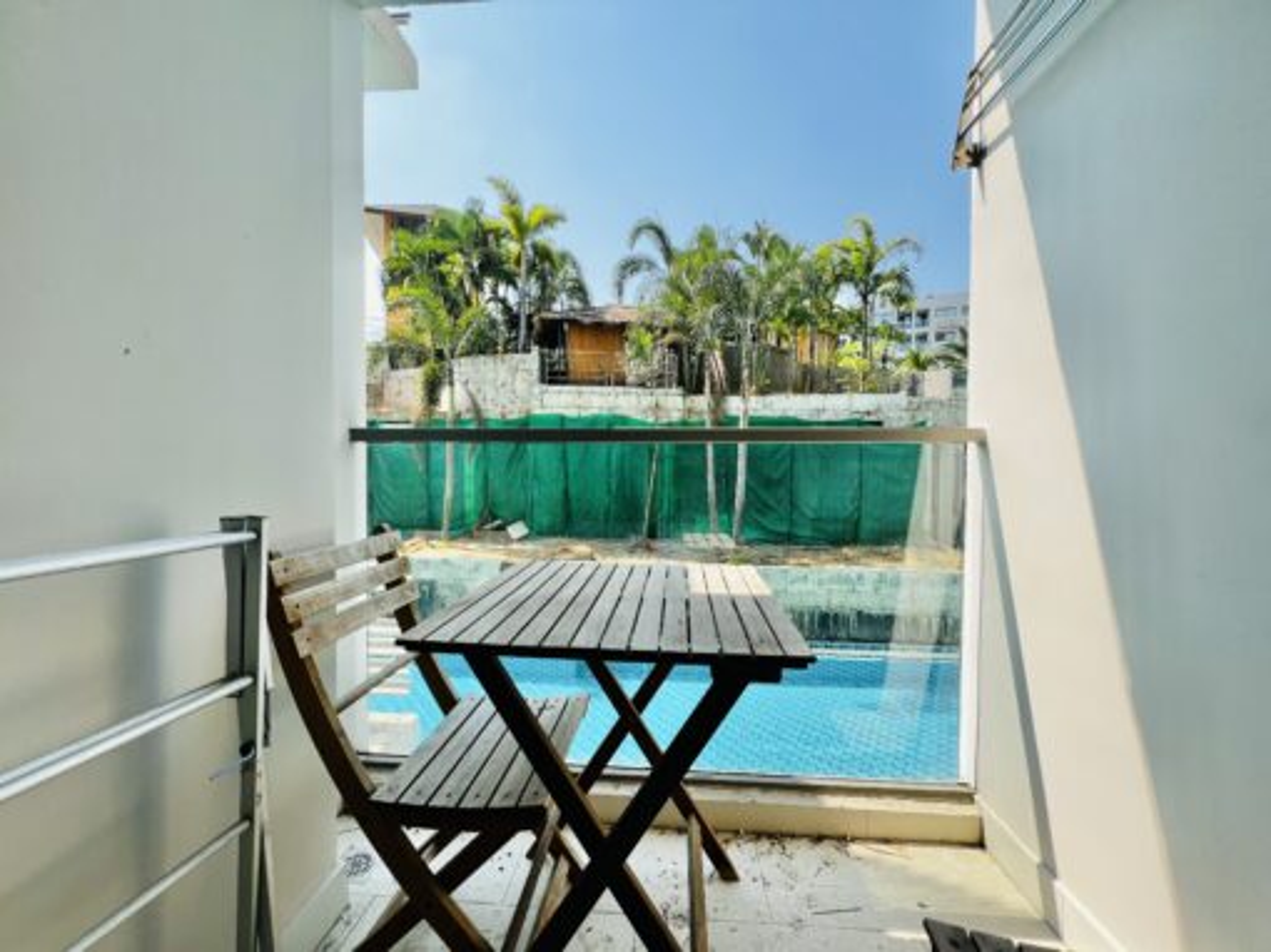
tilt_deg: -2.6
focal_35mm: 13
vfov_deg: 89.9
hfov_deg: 106.2
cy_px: 476
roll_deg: -0.5
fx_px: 477
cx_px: 636
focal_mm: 1.57
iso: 32
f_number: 1.8
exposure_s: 1/415
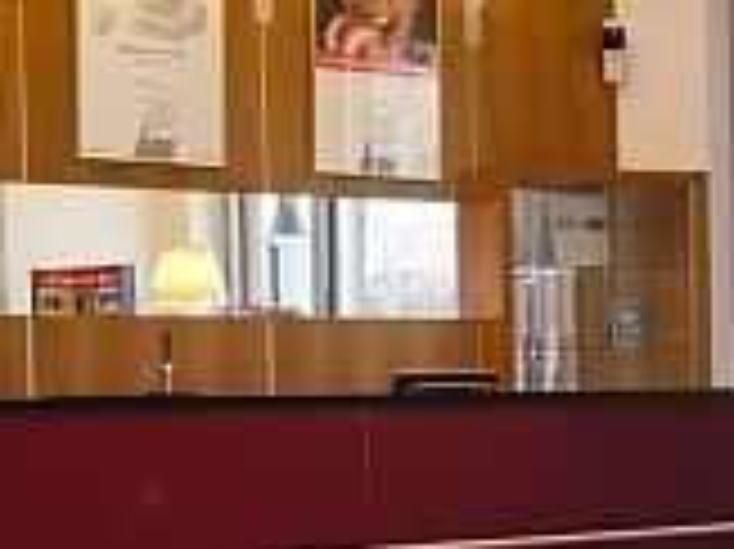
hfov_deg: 14.5
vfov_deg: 10.9
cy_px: 531
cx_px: 63
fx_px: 2860
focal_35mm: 135
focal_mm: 6.6
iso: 640
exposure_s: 1/30
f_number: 3
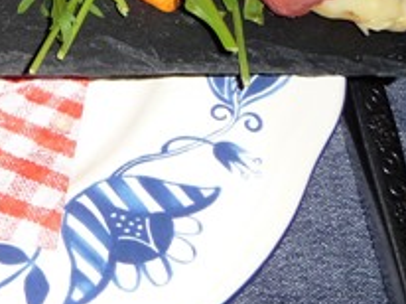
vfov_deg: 16.3
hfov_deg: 20.0
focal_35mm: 87
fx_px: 1019
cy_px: -47
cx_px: -171
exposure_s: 1/30
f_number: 3.3
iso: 100
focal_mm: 4.7
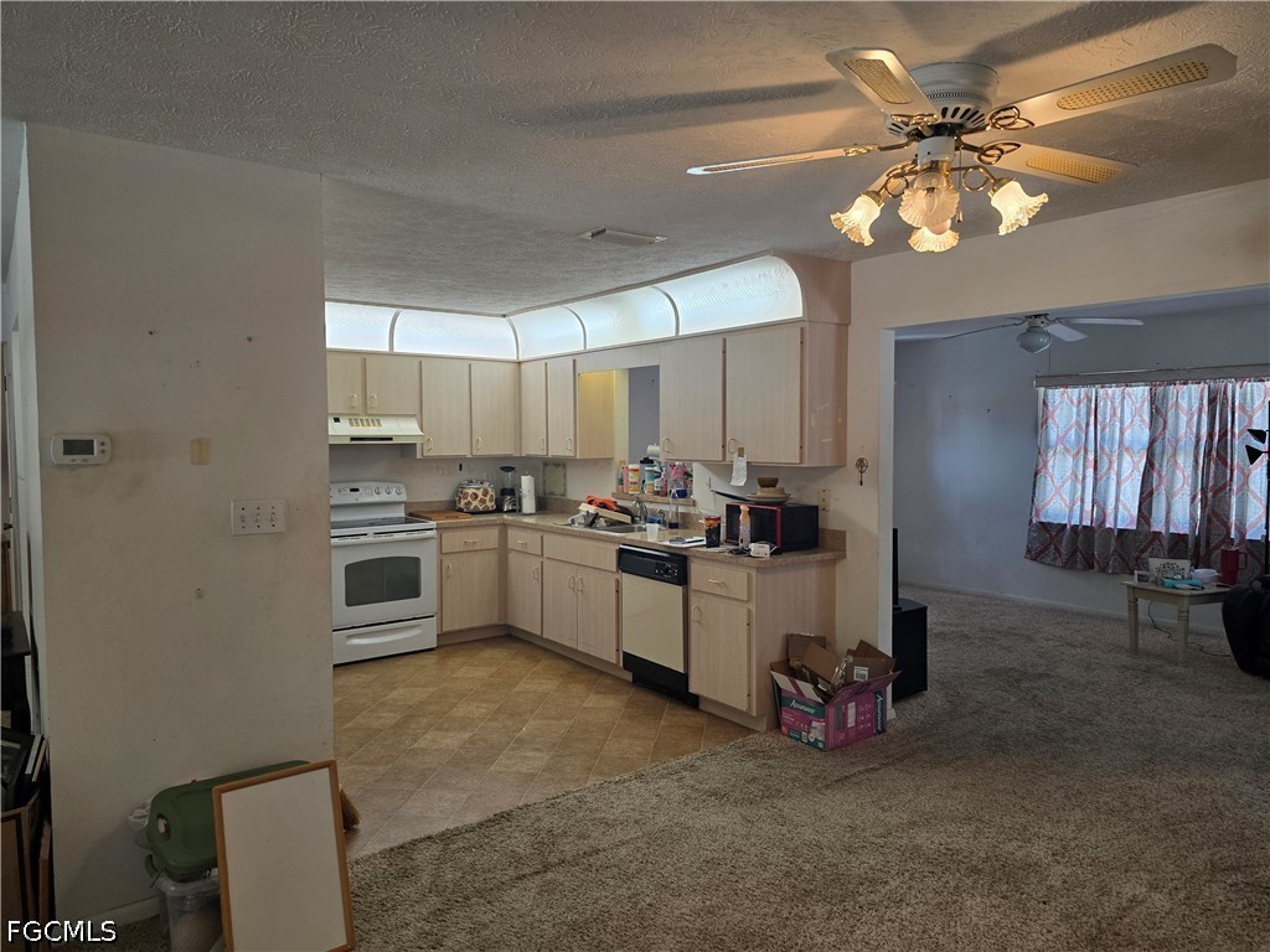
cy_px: 476
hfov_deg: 73.9
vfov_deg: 58.9
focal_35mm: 23
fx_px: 844
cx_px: 635
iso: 125
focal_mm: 6.3
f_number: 1.7
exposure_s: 1/120
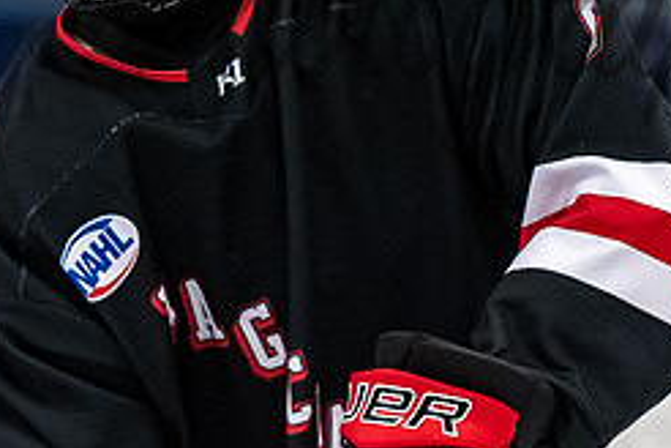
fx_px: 17556
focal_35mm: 942
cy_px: -95
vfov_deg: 1.5
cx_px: 143
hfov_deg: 2.2
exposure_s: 1/800
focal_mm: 160
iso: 2000
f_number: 3.2
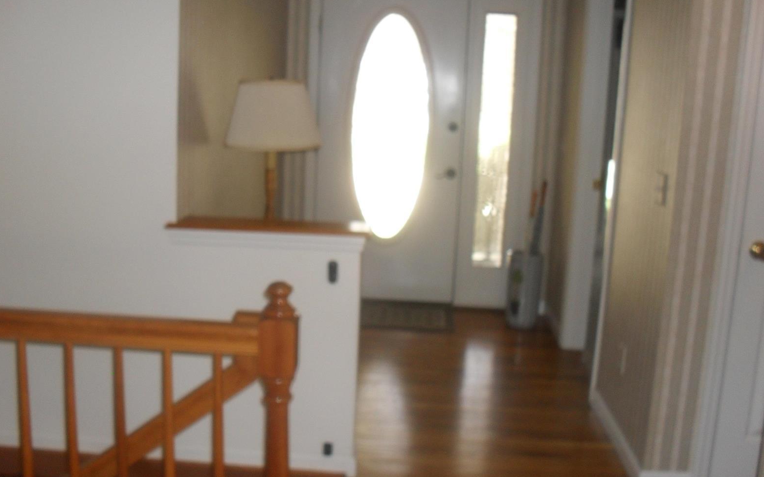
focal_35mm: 38
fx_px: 791
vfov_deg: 33.6
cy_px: 228
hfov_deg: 51.5
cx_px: 381
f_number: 3.2
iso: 200
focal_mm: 6.3
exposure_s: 1/45
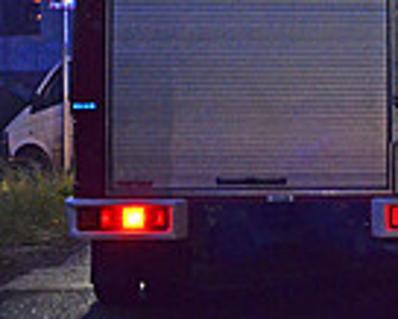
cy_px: 13
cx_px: 590
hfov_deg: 7.5
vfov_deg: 6.1
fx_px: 3006
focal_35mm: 255
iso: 3200
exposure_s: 1/25
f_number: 5
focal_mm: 52
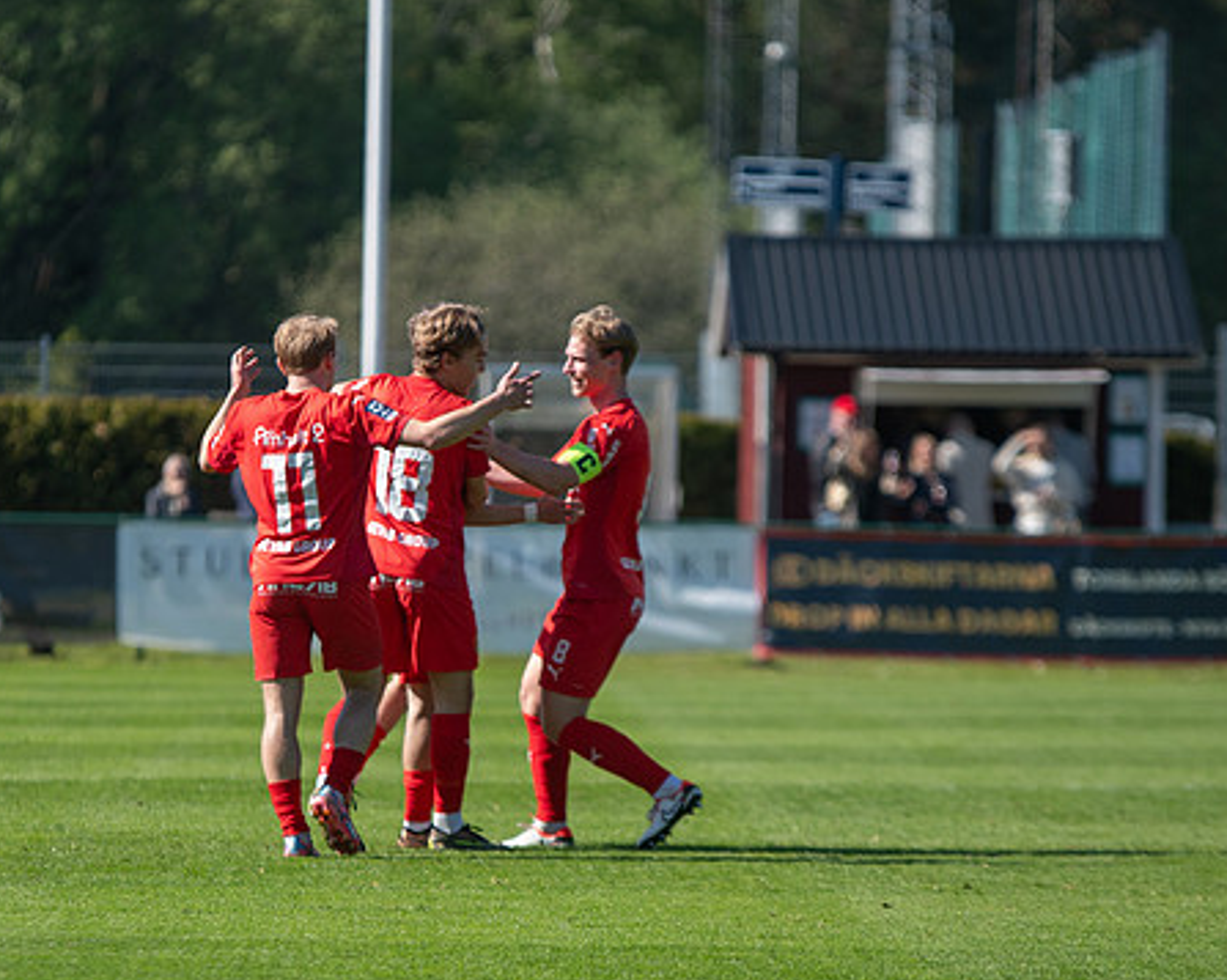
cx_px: 426
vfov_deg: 3.7
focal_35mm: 423
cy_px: 630
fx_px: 15351
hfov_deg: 4.6
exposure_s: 1/2000
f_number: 3.2
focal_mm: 185
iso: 220
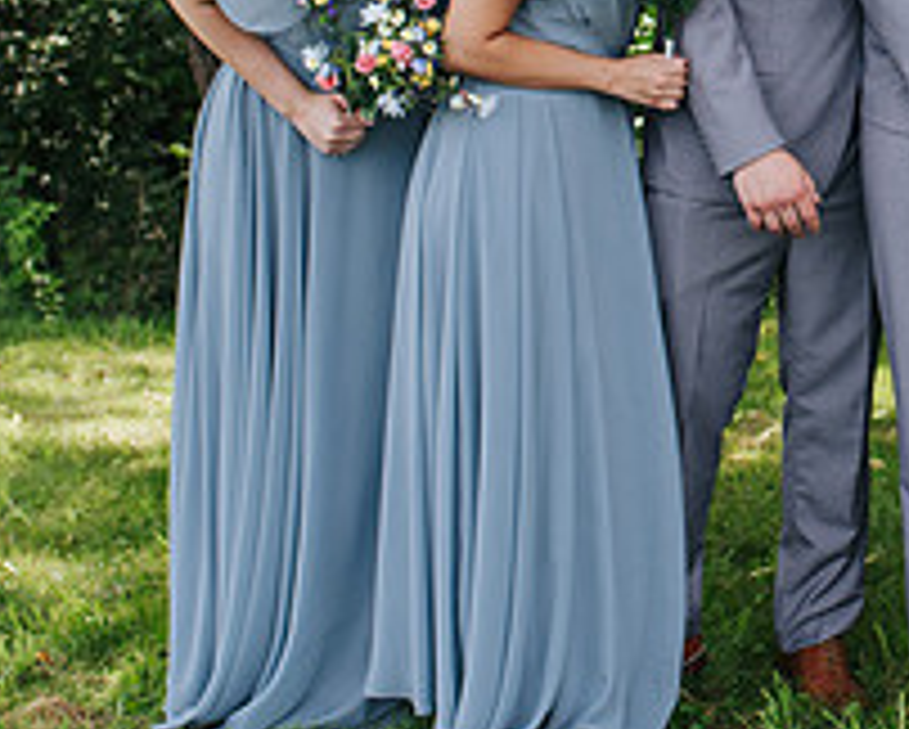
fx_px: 3016
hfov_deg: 16.6
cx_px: 995
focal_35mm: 112
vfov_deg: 13.5
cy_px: -70
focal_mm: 35
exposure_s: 1/400
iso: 180
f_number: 3.2
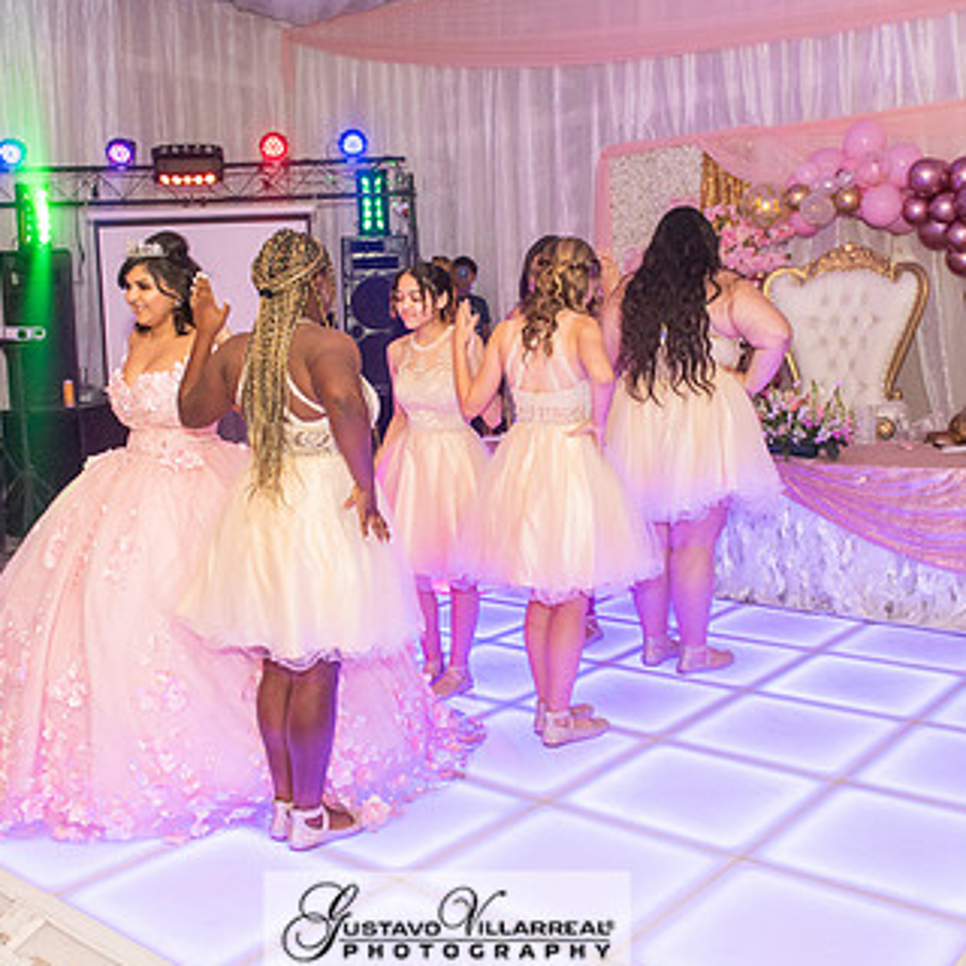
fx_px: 1168
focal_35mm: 37
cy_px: 454
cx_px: 447
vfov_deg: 44.9
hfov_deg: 44.9
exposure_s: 1/160
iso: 1250
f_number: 4
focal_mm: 24
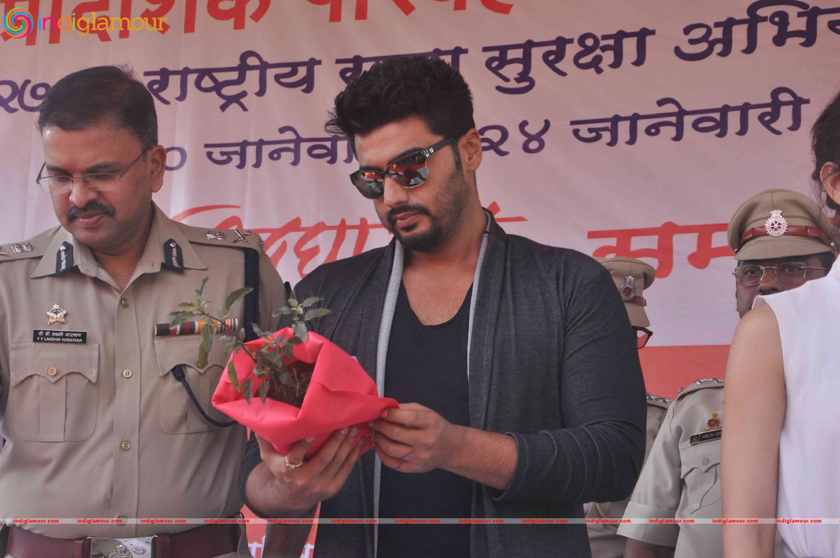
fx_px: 2307
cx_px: 420
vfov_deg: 13.8
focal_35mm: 99
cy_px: 279
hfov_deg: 20.6
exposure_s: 1/250
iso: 1000
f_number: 10
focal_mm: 66
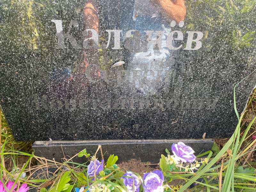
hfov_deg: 67.3
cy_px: 96
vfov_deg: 53.1
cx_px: 128
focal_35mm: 26
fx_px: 192
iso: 80
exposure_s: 1/121
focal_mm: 4.25
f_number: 1.8
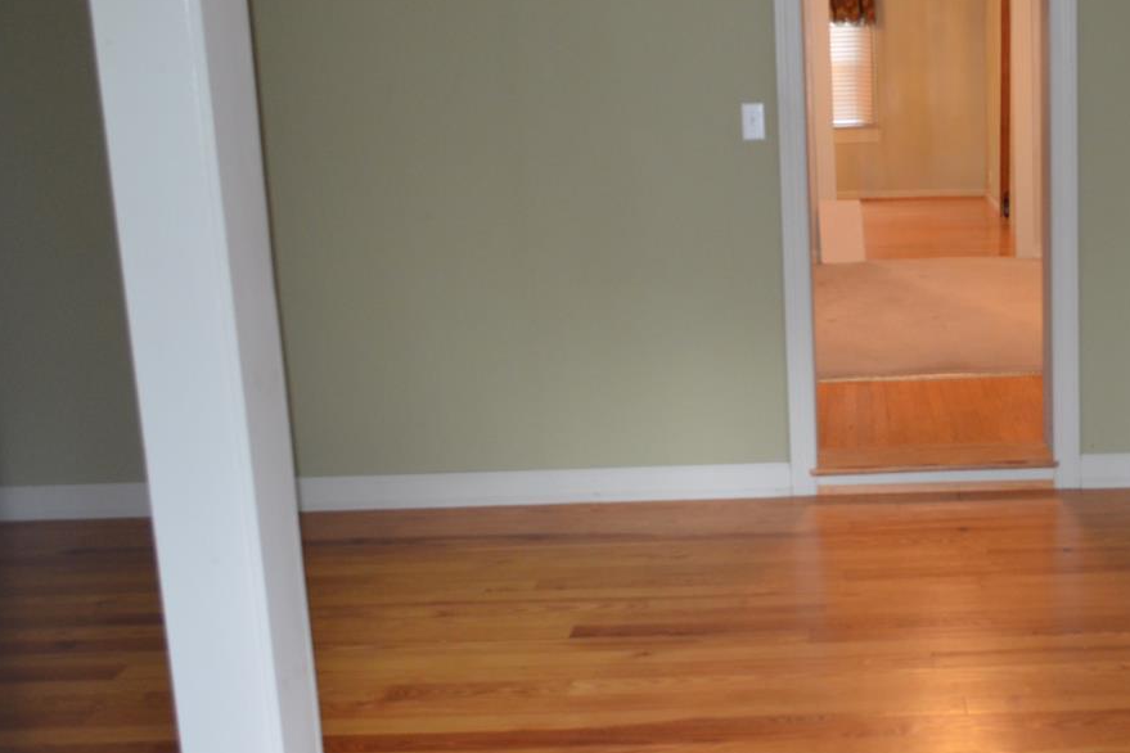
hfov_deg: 41.4
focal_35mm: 46
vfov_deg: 29.2
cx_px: 855
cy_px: 321
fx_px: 1444
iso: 1100
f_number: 3.5
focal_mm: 18
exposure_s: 1/60
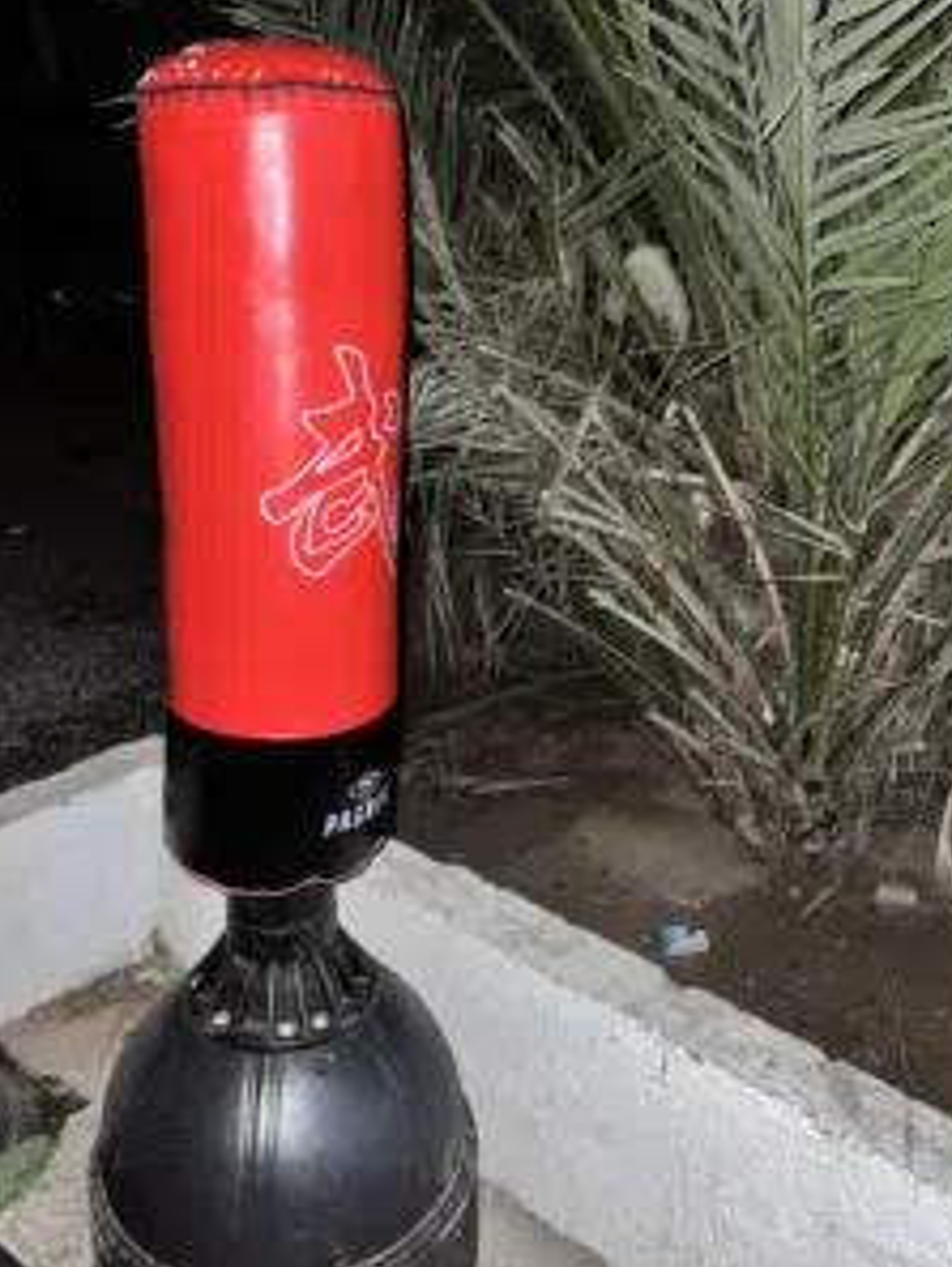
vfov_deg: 52.3
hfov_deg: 40.7
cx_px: 491
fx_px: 1282
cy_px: 525
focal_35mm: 35
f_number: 1.5
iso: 80
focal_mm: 5.7
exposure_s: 1/4
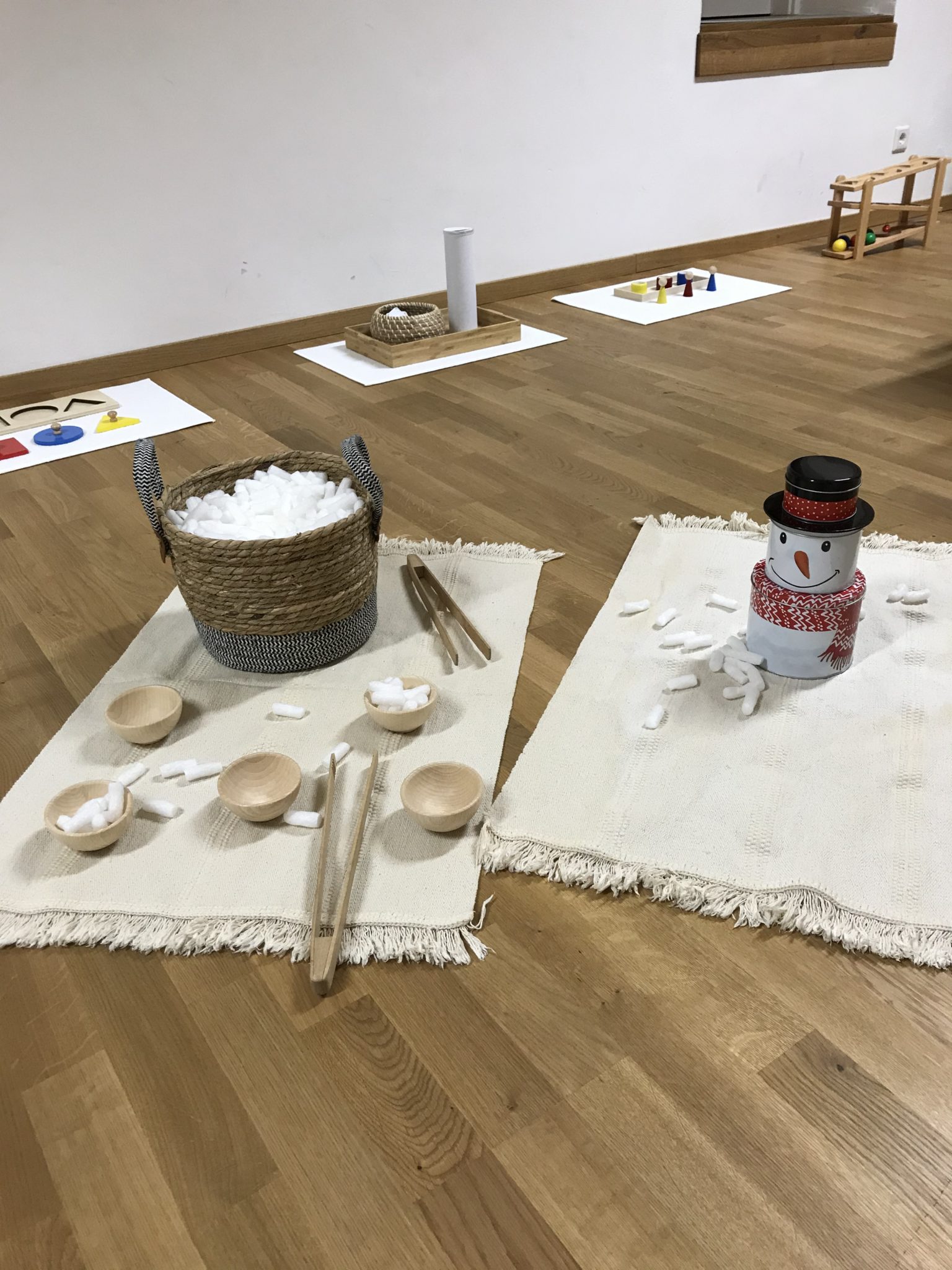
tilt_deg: -29.4
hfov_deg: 49.7
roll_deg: +3.0
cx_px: 476
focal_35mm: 28
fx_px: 1027
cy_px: 635
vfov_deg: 63.4
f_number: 1.8
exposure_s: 1/33
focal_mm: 3.99
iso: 32
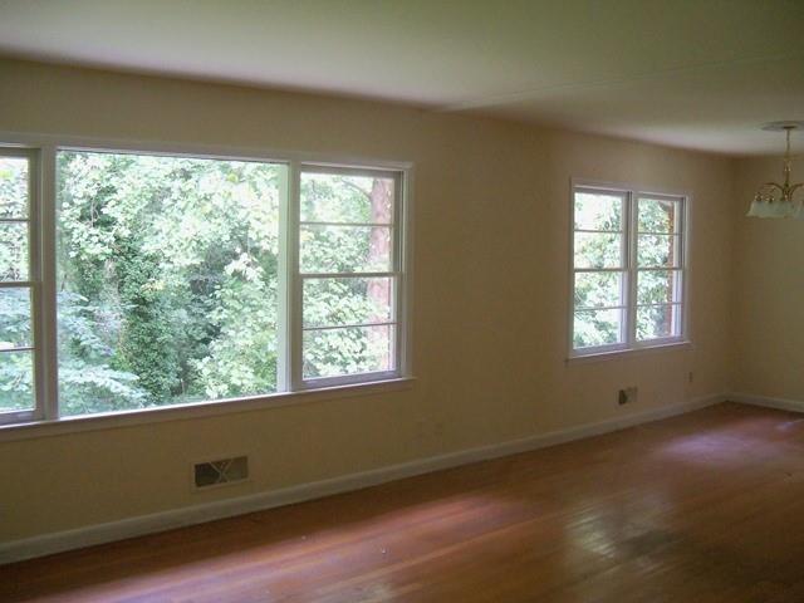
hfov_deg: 52.6
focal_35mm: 35
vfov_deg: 40.7
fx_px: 813
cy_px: 302
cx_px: 402
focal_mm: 6.2
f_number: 3.5
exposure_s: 1/40
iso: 500
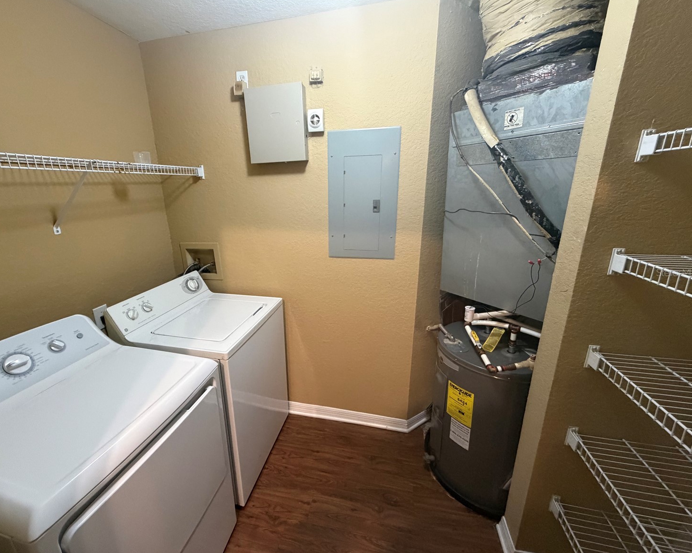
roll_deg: +0.8
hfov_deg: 96.6
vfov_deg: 84.0
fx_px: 307
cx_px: 321
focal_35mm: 15
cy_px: 272
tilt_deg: -16.2
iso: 500
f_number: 2.2
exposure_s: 1/60
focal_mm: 2.22
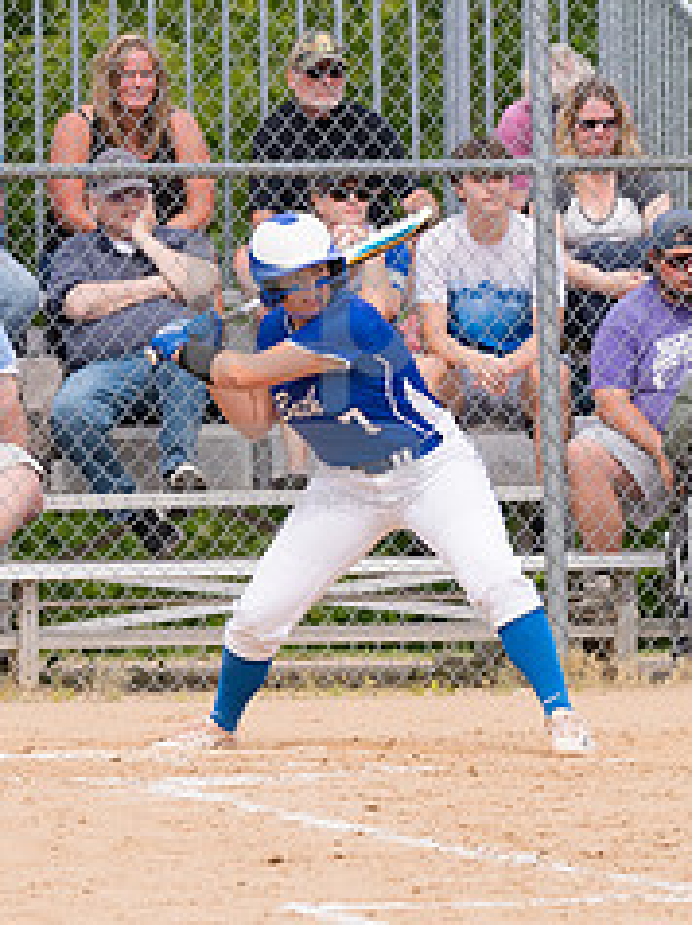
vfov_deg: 2.8
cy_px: 373
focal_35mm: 704
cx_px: 303
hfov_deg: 2.1
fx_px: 18798
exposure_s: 1/1600
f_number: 5.6
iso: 320
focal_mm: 200
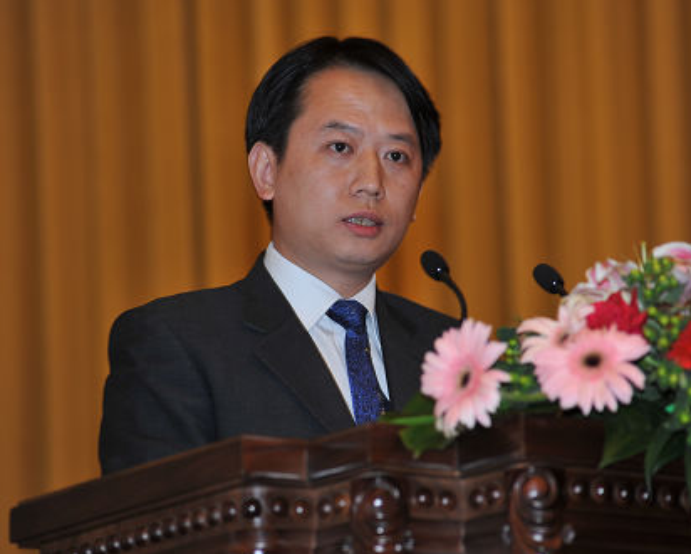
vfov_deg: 7.5
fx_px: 4194
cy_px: 278
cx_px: 392
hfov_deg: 9.4
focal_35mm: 205
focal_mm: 180
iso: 400
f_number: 5.6
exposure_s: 1/60
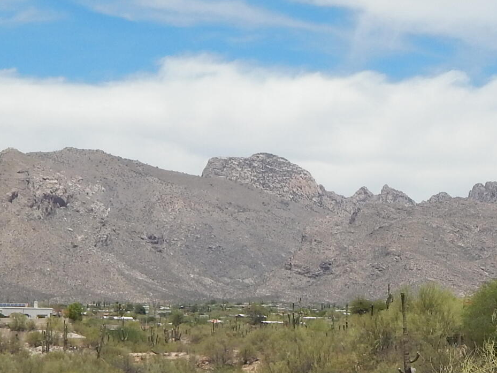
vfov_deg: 13.1
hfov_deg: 17.1
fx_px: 1623
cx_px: 458
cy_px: 249
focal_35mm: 113
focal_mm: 6.1
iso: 125
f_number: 6.7
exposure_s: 1/640
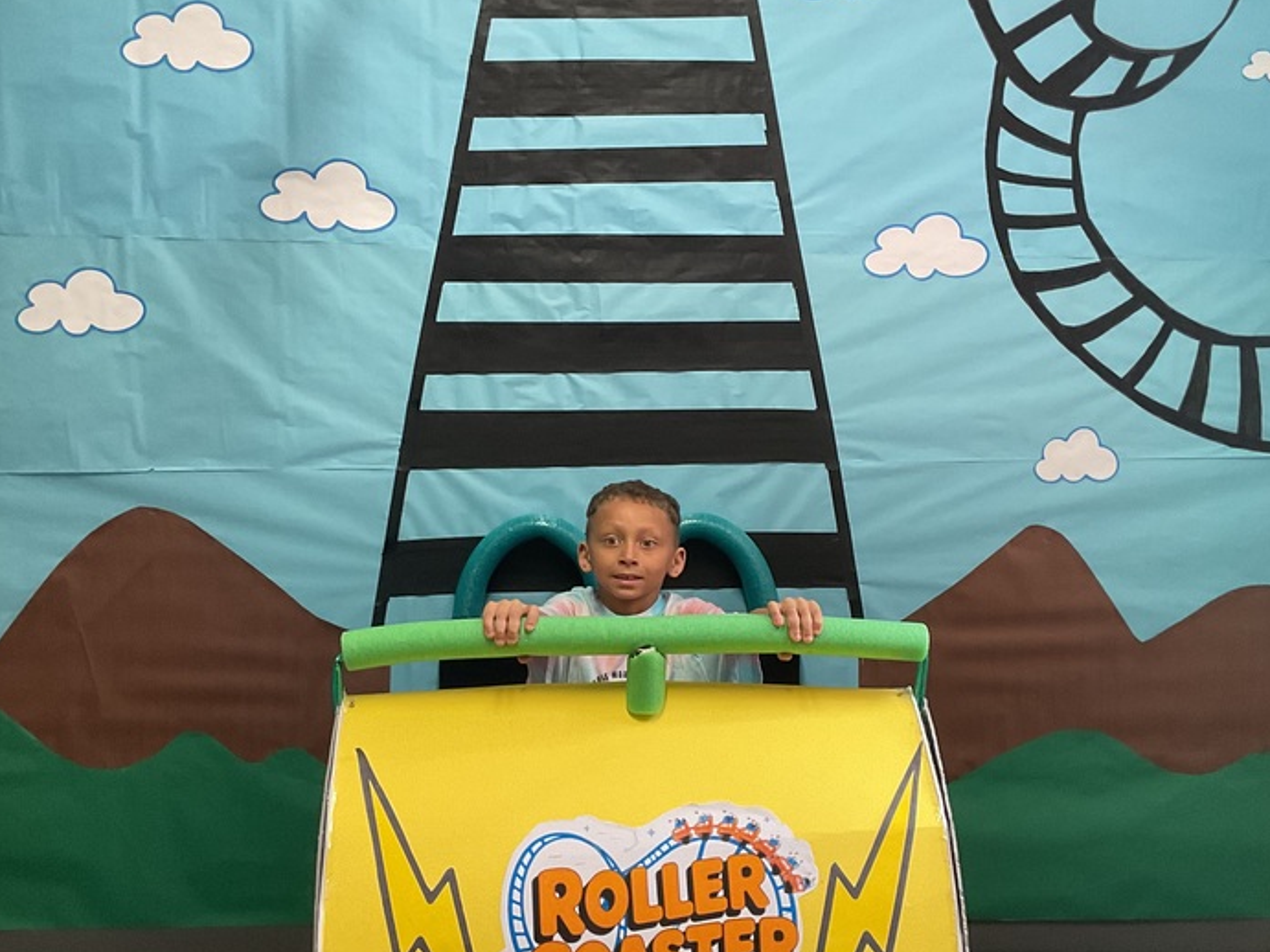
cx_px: 660
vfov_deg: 33.6
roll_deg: +0.4
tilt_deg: -8.4
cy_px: 518
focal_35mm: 43
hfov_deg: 43.8
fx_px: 1577
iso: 100
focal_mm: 3
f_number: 1.8
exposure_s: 1/60
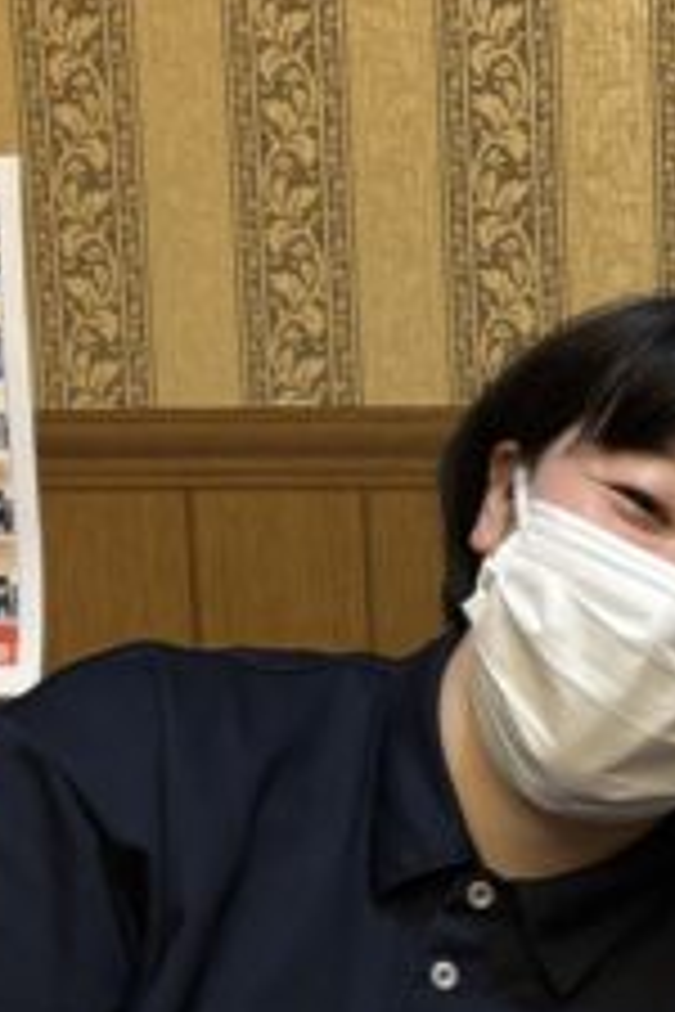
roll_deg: +0.5
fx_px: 2165
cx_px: 868
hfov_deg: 16.7
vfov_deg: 25.8
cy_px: 819
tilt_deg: -9.3
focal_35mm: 77
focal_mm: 5.96
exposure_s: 1/60
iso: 200
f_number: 1.6
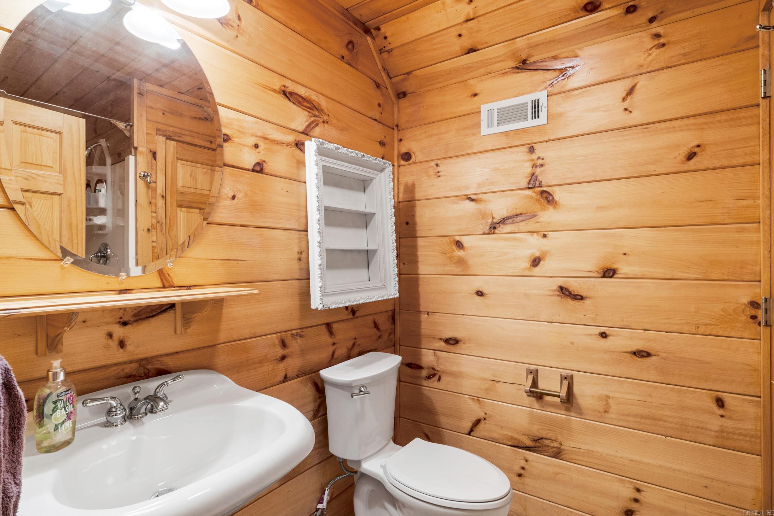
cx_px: 387
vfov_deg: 67.4
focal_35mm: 18
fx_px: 387
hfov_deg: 90.0
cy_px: 258
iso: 250
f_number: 9
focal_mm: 12
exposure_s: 1.6
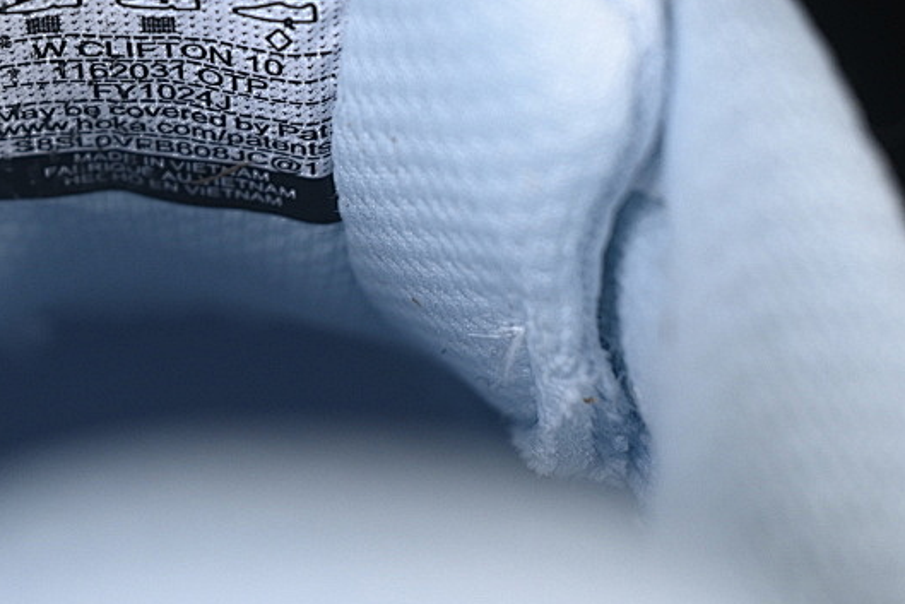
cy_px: 111
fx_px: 3847
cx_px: 98
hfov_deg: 13.3
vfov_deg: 9.0
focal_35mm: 153
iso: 160
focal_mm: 50
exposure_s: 1/80
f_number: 7.1
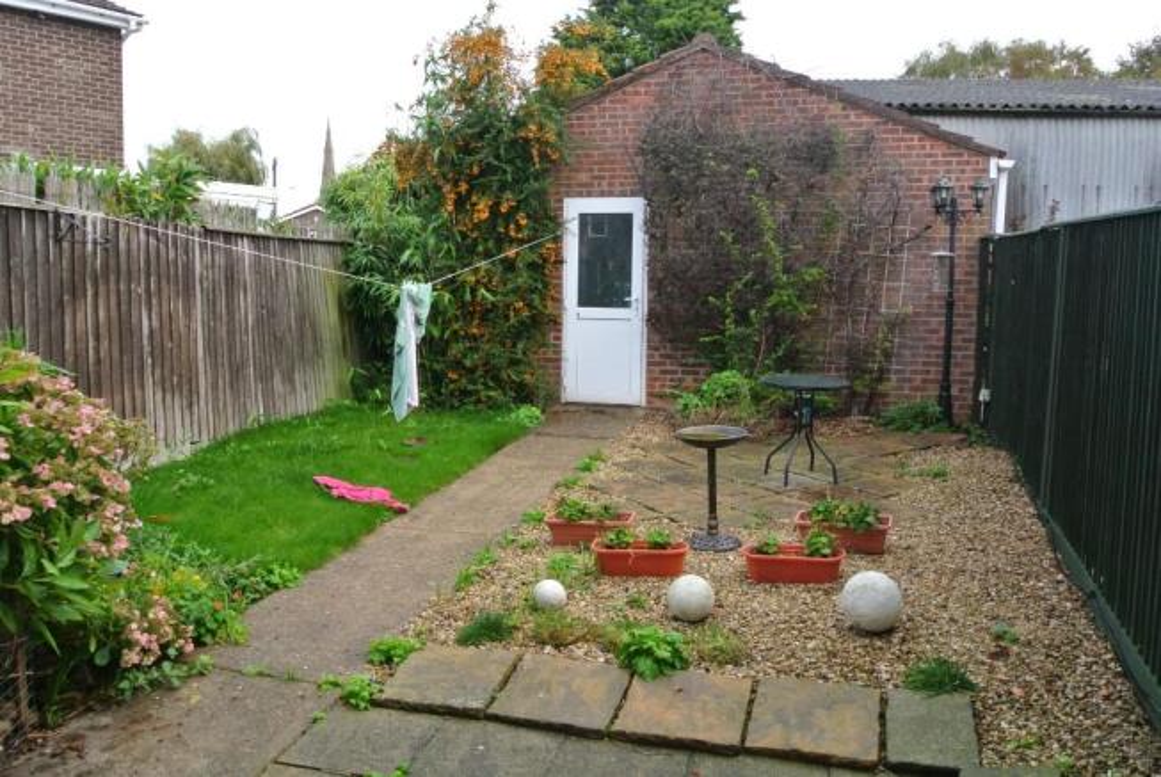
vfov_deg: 45.1
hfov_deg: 63.6
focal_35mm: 29
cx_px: 580
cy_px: 388
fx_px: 936
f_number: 10
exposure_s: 1/60
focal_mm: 11
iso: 400
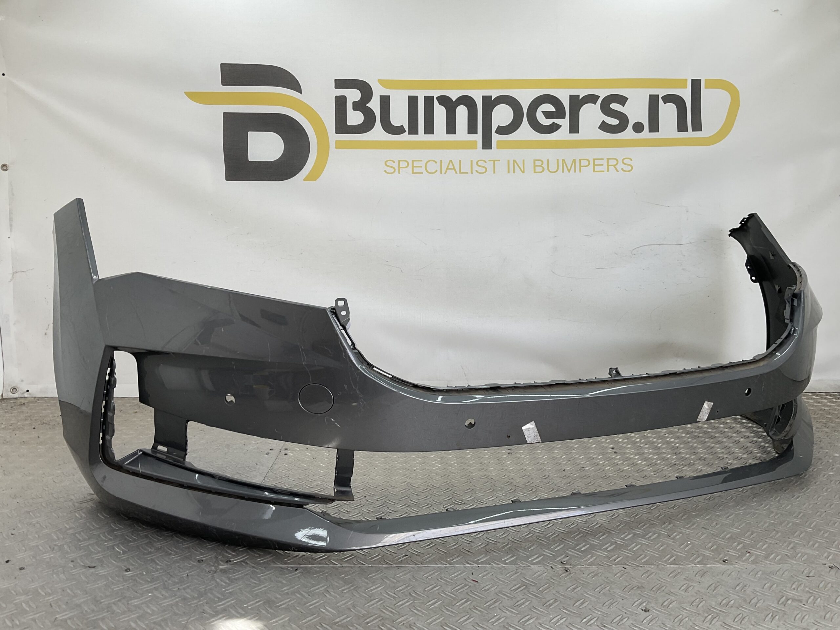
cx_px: 420
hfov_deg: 61.7
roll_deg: -0.4
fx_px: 704
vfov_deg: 48.2
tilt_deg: -6.7
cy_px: 315
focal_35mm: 29
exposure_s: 1/176
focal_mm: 3
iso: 16
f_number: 1.8
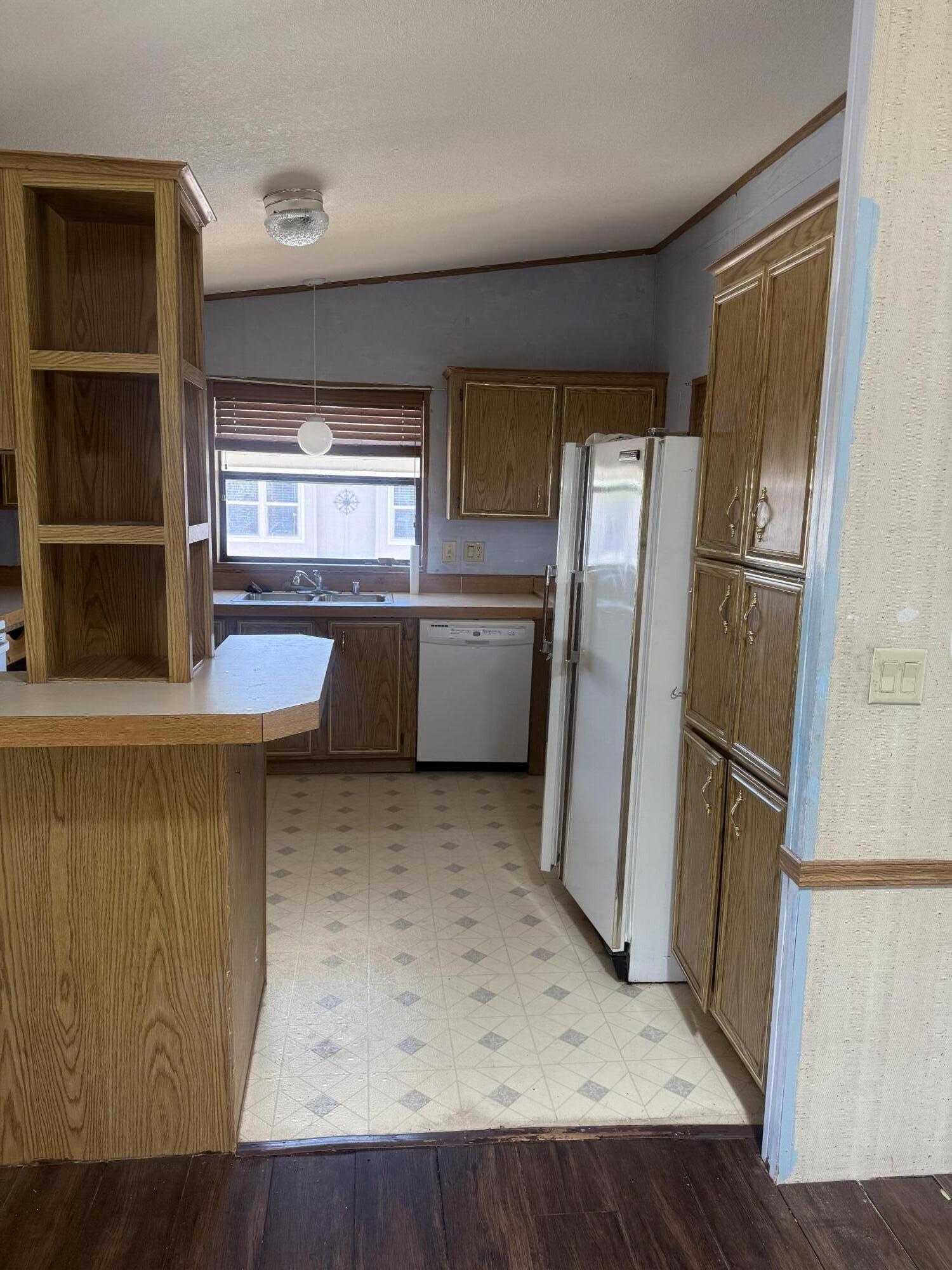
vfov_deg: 71.6
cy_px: 635
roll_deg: -1.8
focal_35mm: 24
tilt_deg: -8.6
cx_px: 476
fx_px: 880
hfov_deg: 56.8
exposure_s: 1/98
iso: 200
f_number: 1.78
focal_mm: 6.76
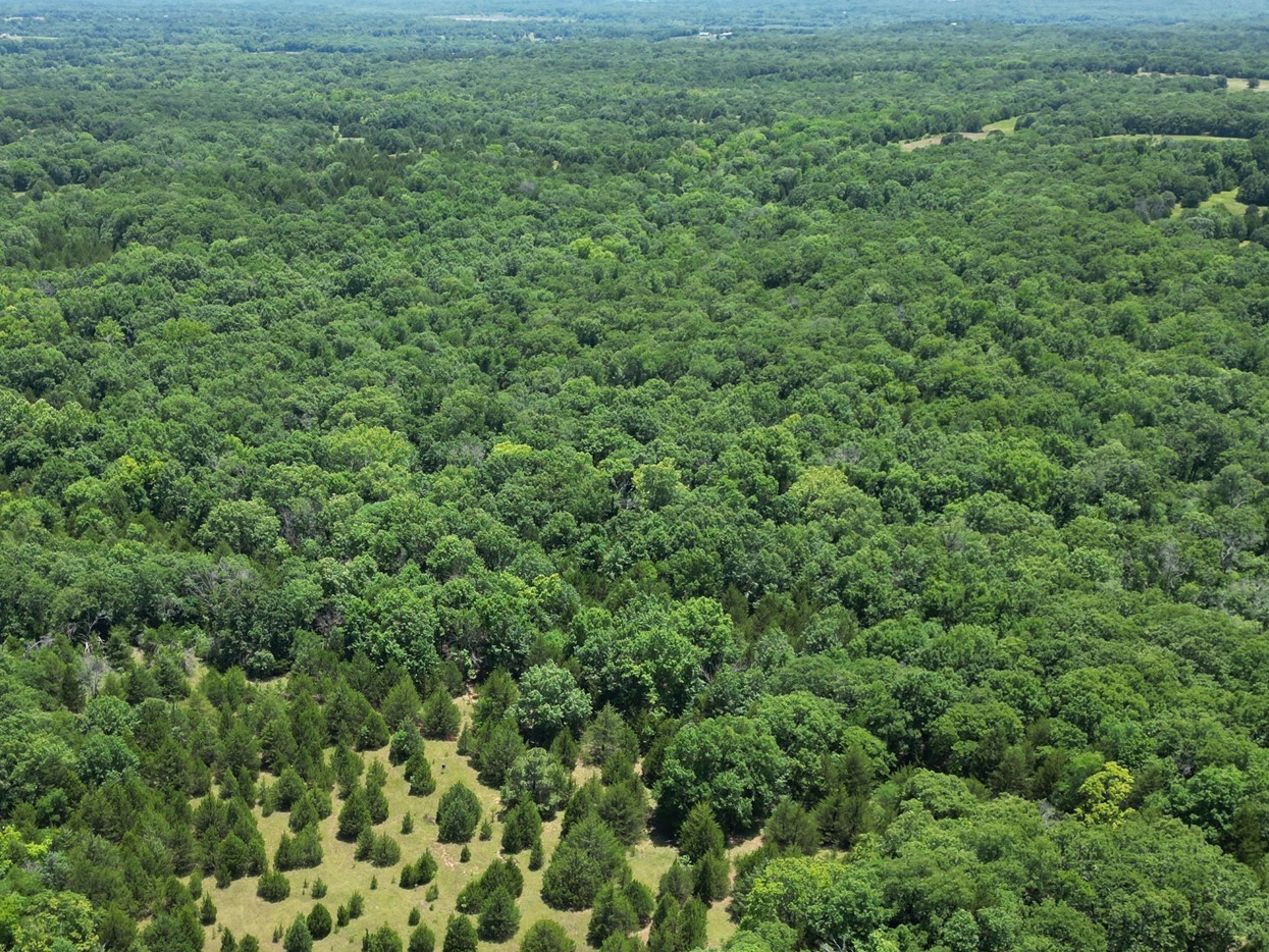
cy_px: 711
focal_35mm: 37
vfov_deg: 37.7
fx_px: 1357
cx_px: 450
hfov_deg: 49.5
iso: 120
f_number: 1.7
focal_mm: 6.72
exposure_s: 1/1500
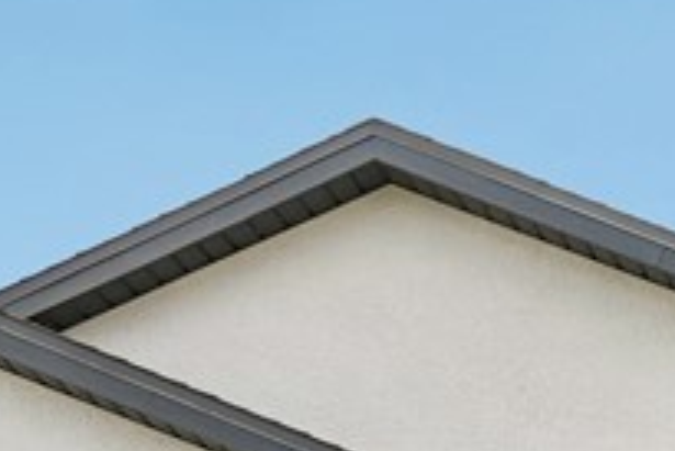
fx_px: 2132
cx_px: 652
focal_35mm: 114
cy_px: 879
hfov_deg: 17.6
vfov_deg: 11.1
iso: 400
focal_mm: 21.5
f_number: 8
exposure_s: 1/1000
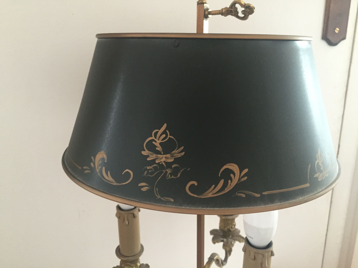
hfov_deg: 61.7
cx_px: 179
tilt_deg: -15.6
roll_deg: -0.5
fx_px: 300
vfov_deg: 48.2
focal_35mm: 29
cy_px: 134
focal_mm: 4.15
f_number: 2.2
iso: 250
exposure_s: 1/30
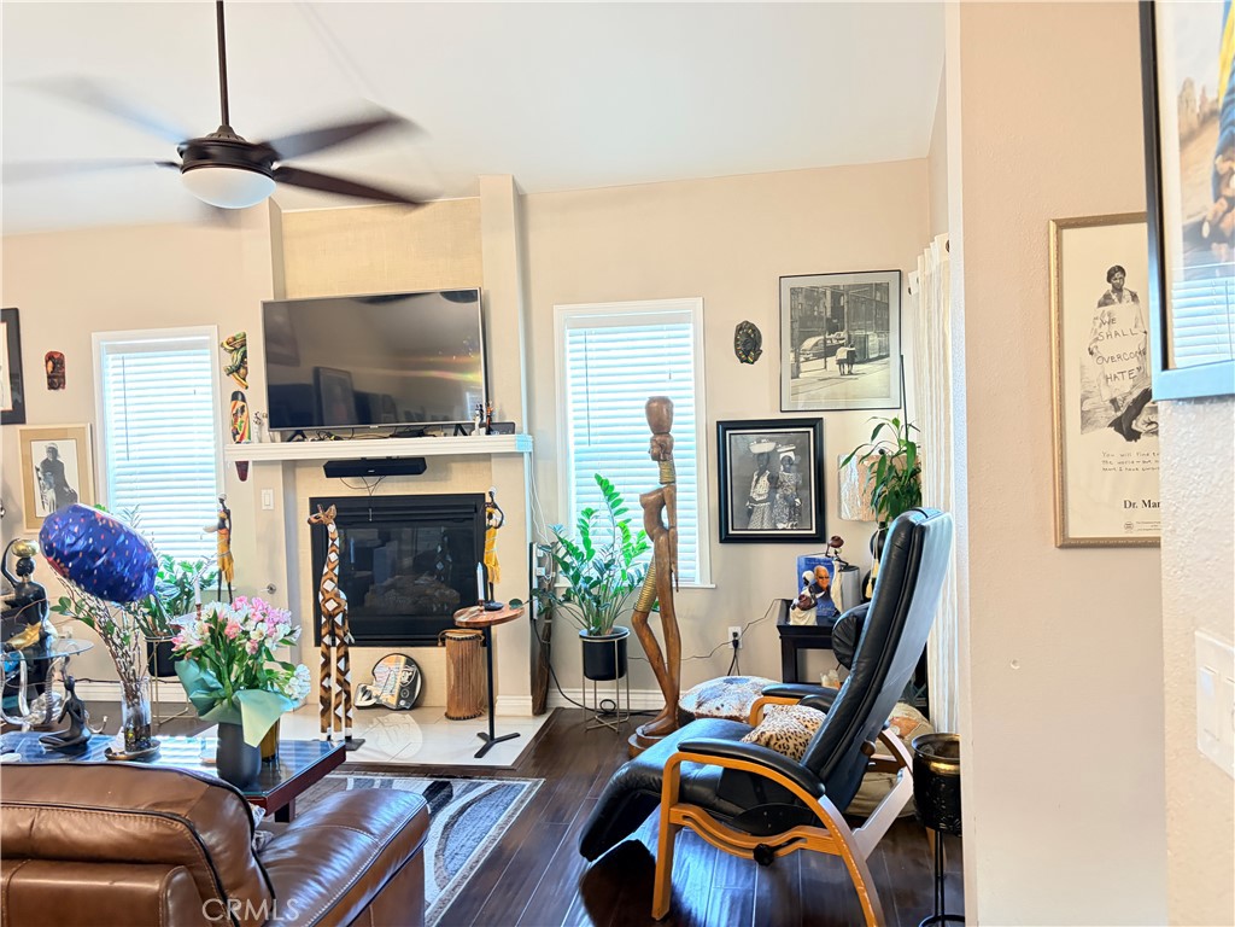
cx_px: 618
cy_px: 464
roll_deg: +1.5
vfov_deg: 53.1
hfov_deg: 67.3
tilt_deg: -0.9
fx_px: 928
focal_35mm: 26
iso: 500
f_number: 1.6
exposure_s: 1/30
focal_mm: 5.96
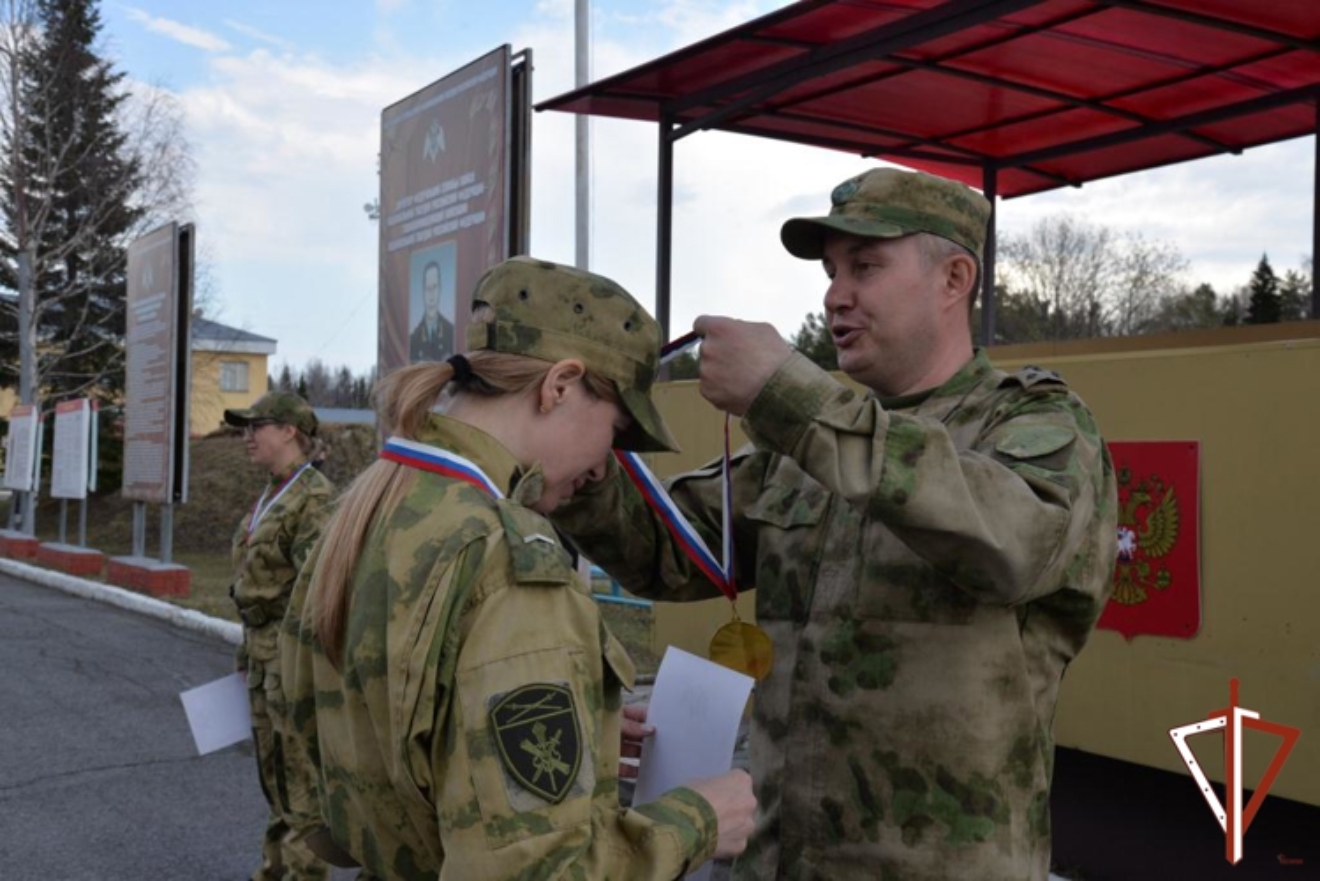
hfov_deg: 48.4
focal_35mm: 40
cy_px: 440
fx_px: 1467
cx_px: 660
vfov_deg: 33.4
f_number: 10
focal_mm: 40
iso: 640
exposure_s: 1/400
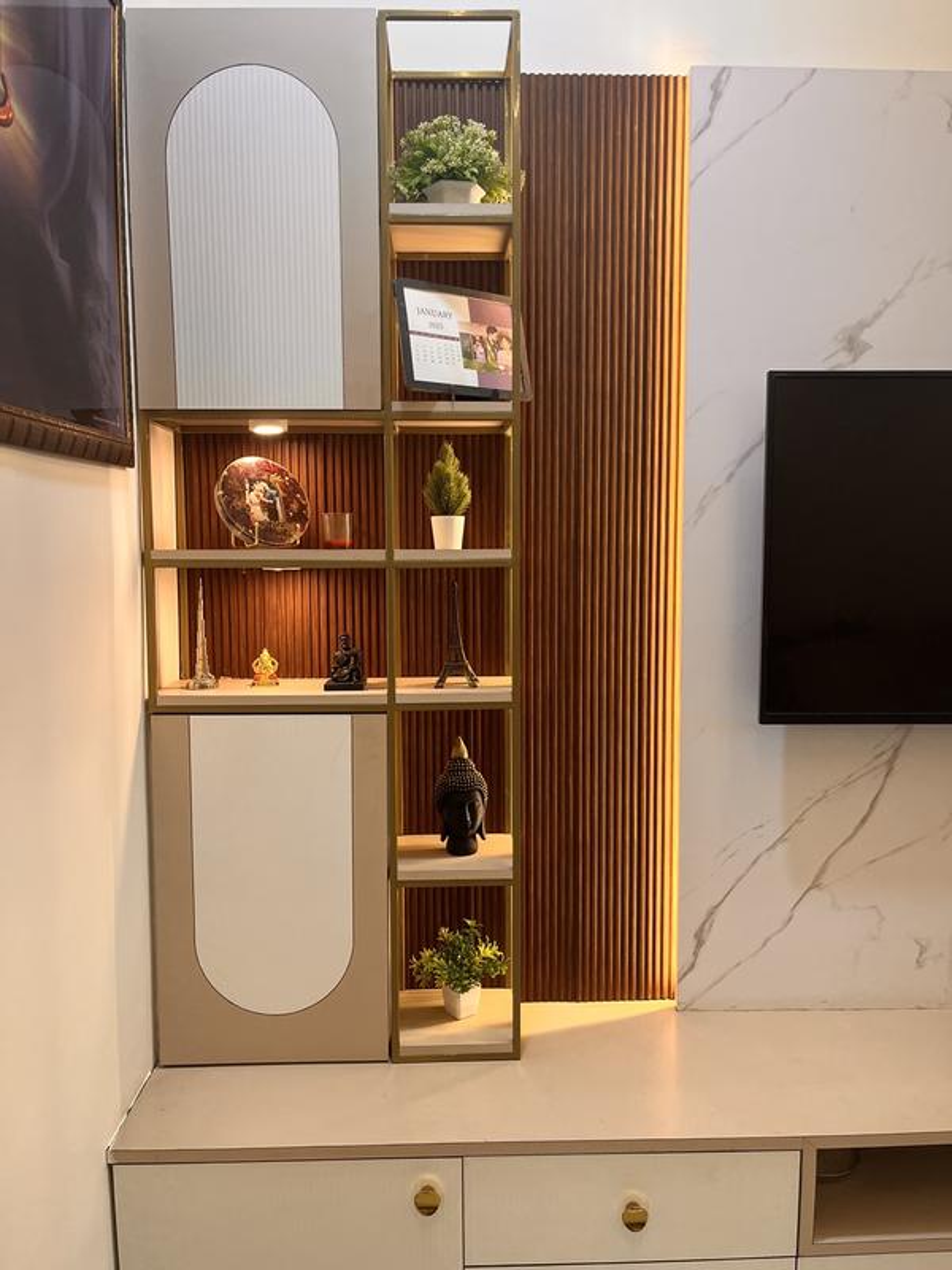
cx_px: 476
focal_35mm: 26
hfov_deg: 53.1
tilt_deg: -5.6
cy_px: 635
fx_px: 953
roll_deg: +0.3
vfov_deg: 67.3
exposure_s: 1/100
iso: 80
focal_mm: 5.1
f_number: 1.6
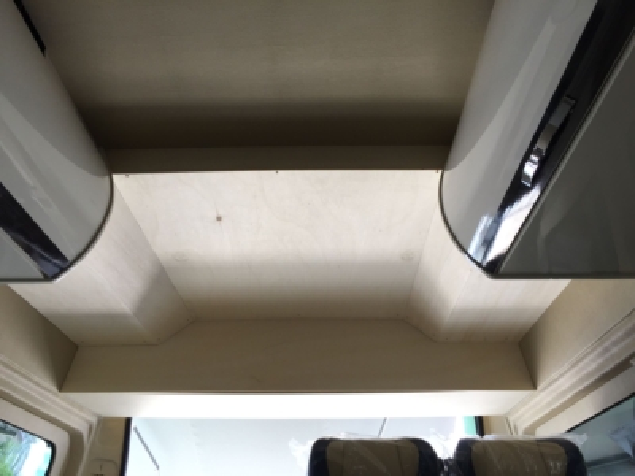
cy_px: 238
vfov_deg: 48.2
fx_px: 532
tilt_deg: +32.3
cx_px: 318
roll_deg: -0.6
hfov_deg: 61.7
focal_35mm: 29
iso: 32
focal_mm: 4.15
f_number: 2.2
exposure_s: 1/100
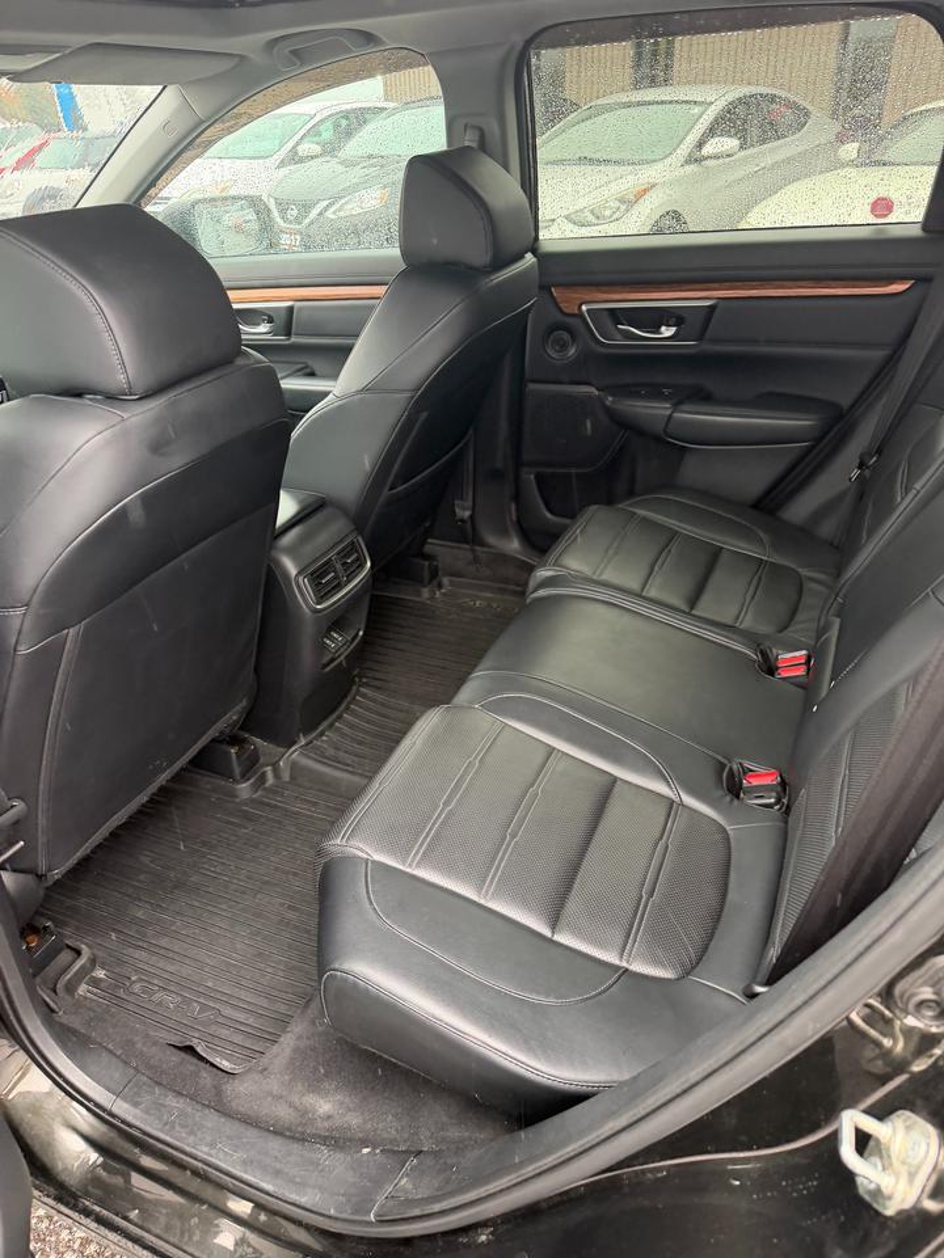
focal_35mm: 24
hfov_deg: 56.8
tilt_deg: -31.4
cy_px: 629
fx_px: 873
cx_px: 472
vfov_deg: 71.6
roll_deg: +0.4
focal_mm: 6.76
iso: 200
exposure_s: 1/76
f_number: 1.78
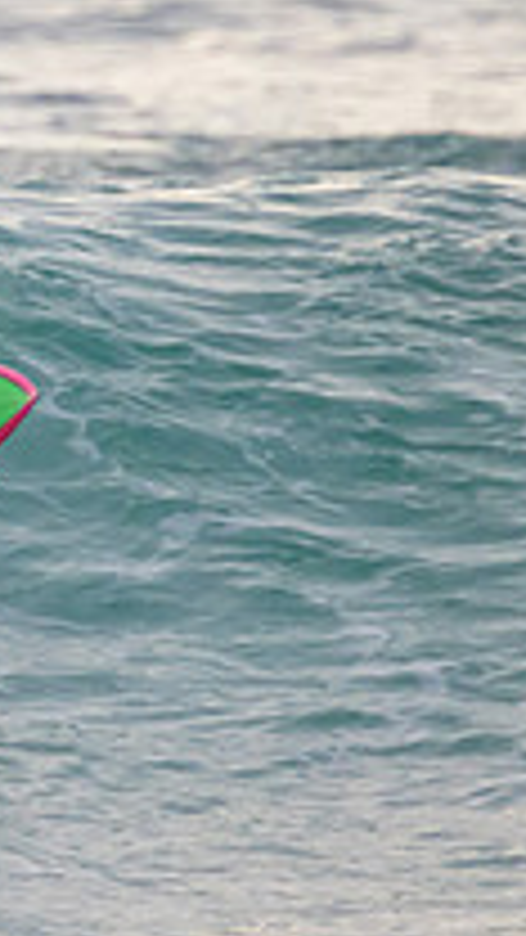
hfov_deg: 0.5
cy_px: 137
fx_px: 57947
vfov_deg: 0.9
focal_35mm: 2337
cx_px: -629
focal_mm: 800
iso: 6400
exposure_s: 1/2000
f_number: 11
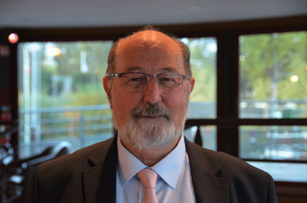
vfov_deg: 13.0
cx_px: 154
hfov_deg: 19.5
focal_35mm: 105
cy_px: 102
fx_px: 893
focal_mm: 70
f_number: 5
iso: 2500
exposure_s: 1/50
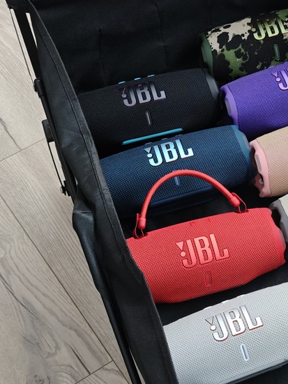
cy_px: 213
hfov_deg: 17.5
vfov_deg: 23.6
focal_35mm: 83
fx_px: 921
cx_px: 262
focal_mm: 8.72
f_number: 1.63
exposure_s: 1/33
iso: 500
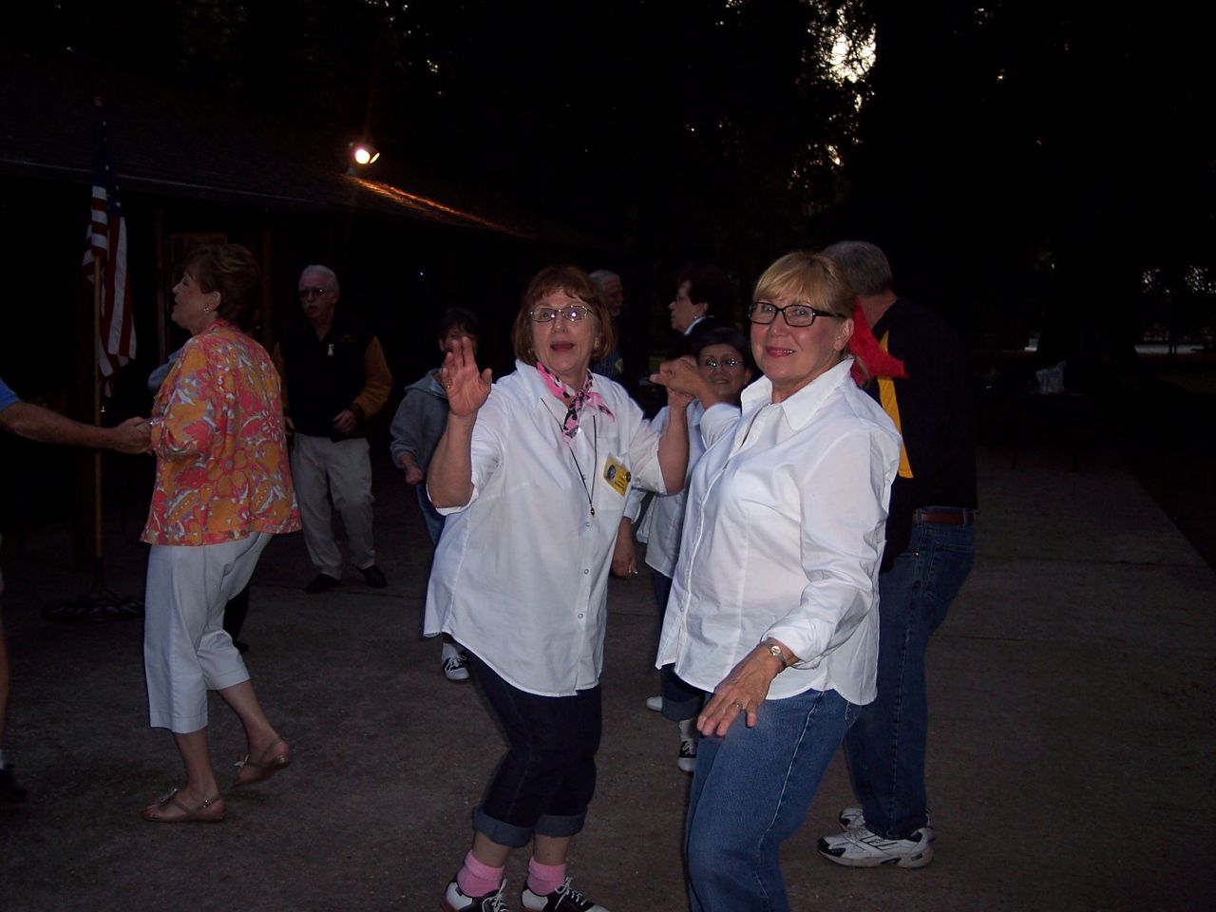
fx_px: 1370
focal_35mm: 39
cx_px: 608
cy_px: 456
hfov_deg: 47.9
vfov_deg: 36.8
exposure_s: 1/60
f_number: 2.8
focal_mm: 8
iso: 100
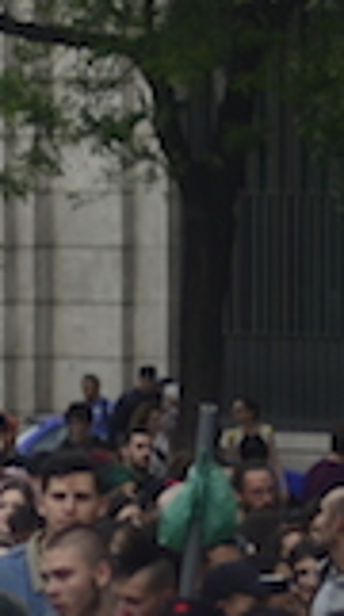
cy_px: 658
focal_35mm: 334
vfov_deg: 6.4
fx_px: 5442
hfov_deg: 3.3
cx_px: -1559
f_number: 2.2
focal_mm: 50
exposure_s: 1/640
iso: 200
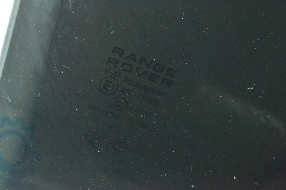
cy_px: 95
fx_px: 655
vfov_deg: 16.5
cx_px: 143
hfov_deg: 24.6
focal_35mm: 82
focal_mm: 55
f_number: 9
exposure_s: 1/160
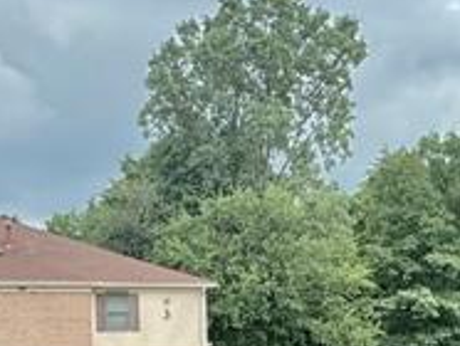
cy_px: 455
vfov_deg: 17.9
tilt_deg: -7.6
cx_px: 267
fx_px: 1025
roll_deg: +0.1
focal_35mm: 77
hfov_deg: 25.3
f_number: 2.2
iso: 50
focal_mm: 2.22
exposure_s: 1/796
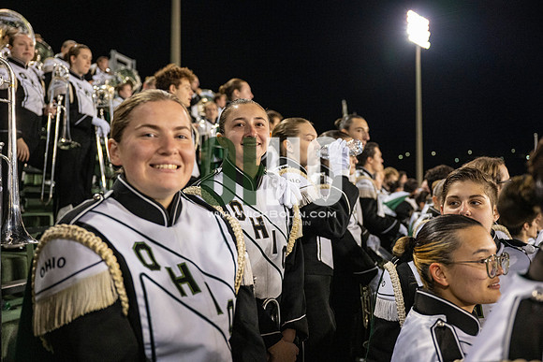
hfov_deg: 51.9
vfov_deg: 36.0
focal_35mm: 37
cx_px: 272
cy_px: 181
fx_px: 558
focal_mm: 37
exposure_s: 1/500
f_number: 3.2
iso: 2000
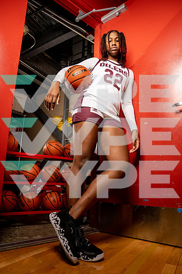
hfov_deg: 53.1
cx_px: 91
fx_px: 182
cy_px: 137
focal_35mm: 24
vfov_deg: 73.7
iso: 100
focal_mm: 24
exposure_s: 1/250
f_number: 7.1
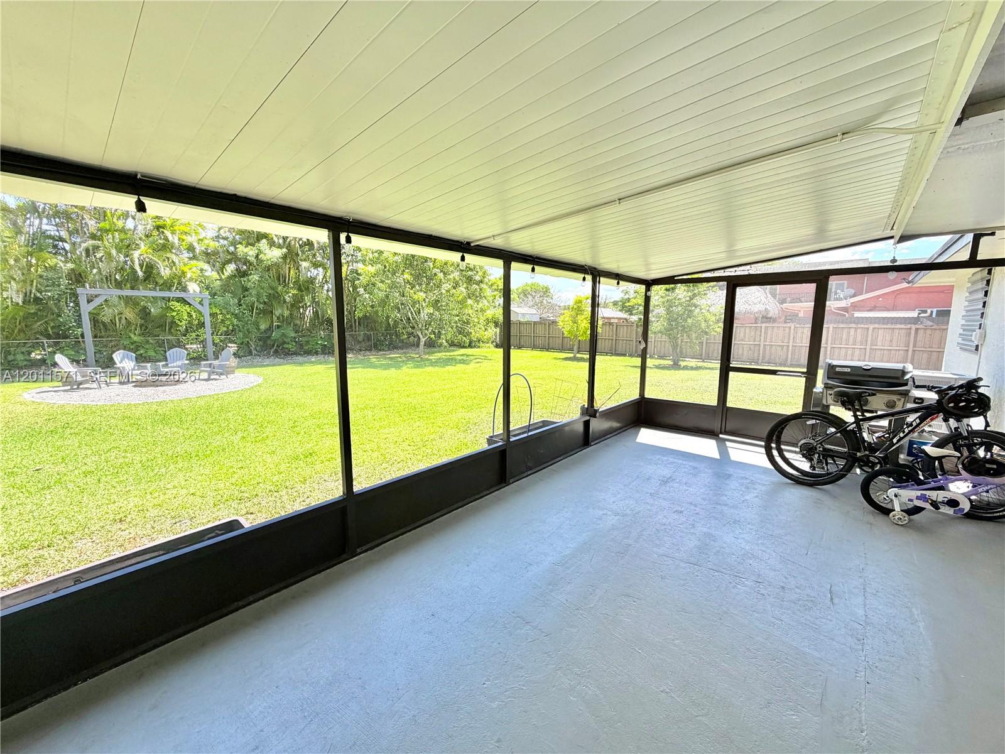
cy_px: 377
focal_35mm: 14
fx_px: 406
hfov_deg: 102.1
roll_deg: -0.3
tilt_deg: -7.4
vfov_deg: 85.7
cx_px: 502
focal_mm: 2.22
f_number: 2.2
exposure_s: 1/502
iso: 50
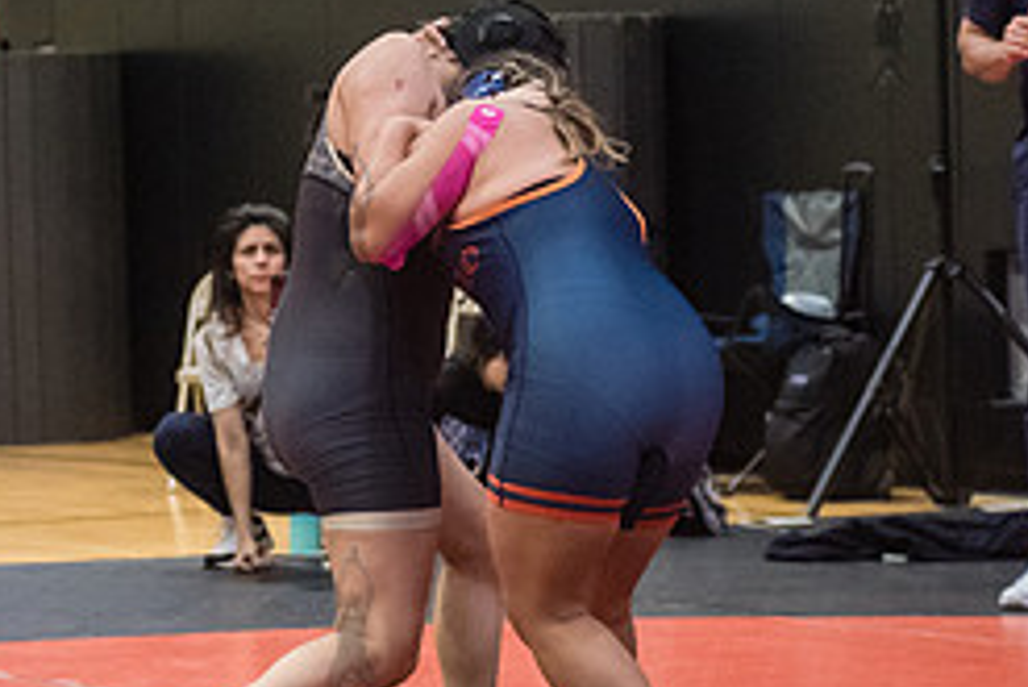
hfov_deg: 10.9
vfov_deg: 7.3
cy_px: 214
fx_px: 5371
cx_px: 350
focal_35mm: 188
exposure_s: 1/400
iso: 8000
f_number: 3.5
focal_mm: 80
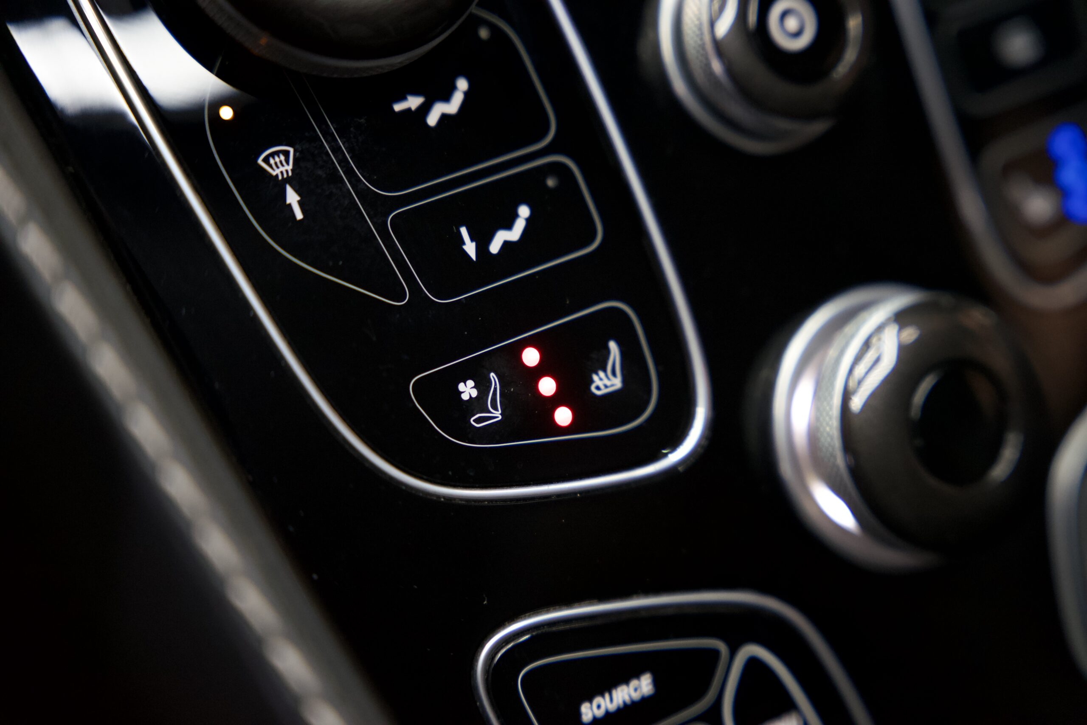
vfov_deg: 19.5
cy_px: 362
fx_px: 2114
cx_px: 544
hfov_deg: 28.8
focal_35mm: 70
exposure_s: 1/80
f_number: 2.8
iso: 2000
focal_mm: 70
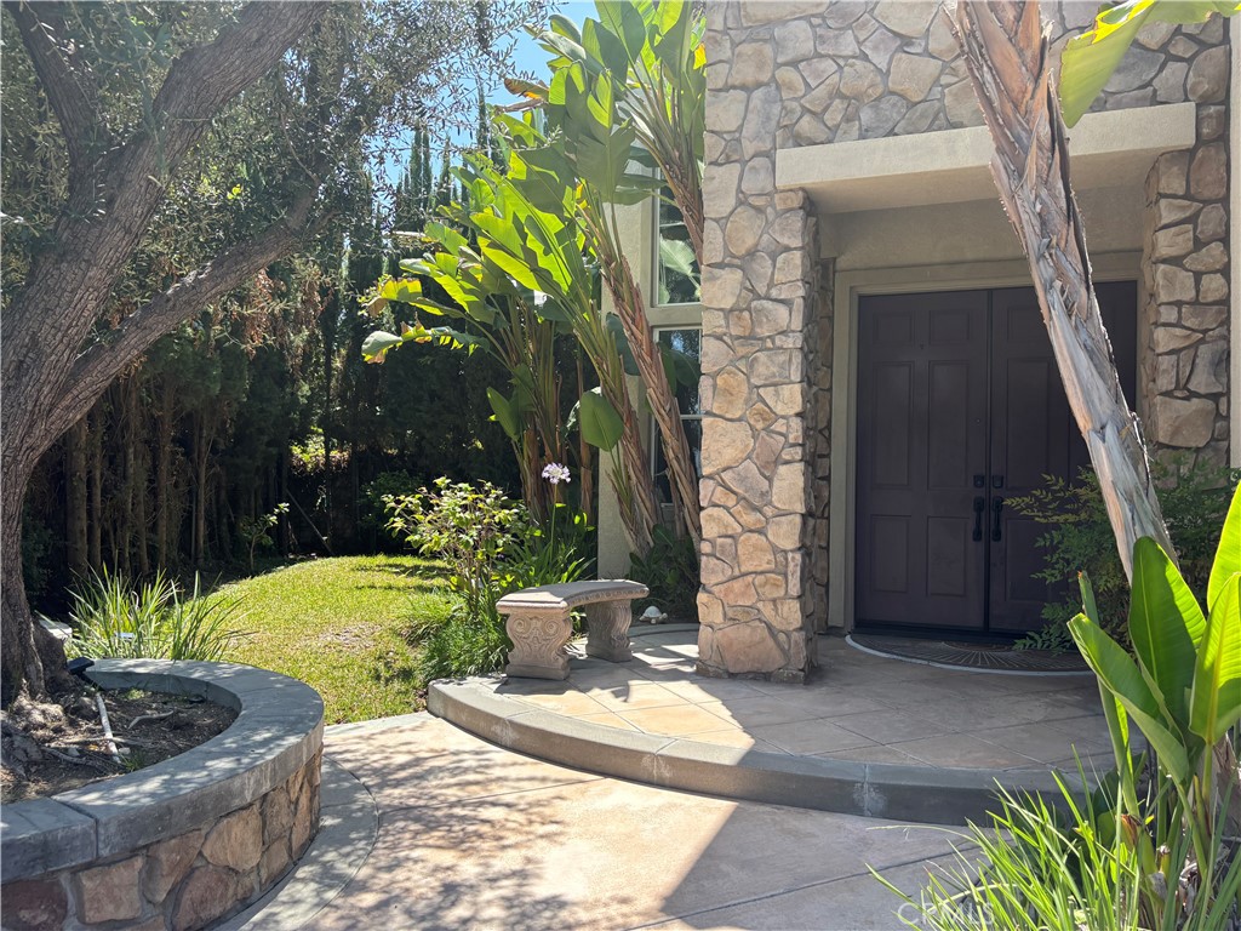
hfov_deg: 67.3
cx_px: 620
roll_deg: -1.9
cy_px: 466
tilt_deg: +1.8
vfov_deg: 53.1
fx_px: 932
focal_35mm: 26
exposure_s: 1/742
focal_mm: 5.96
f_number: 1.6
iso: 50
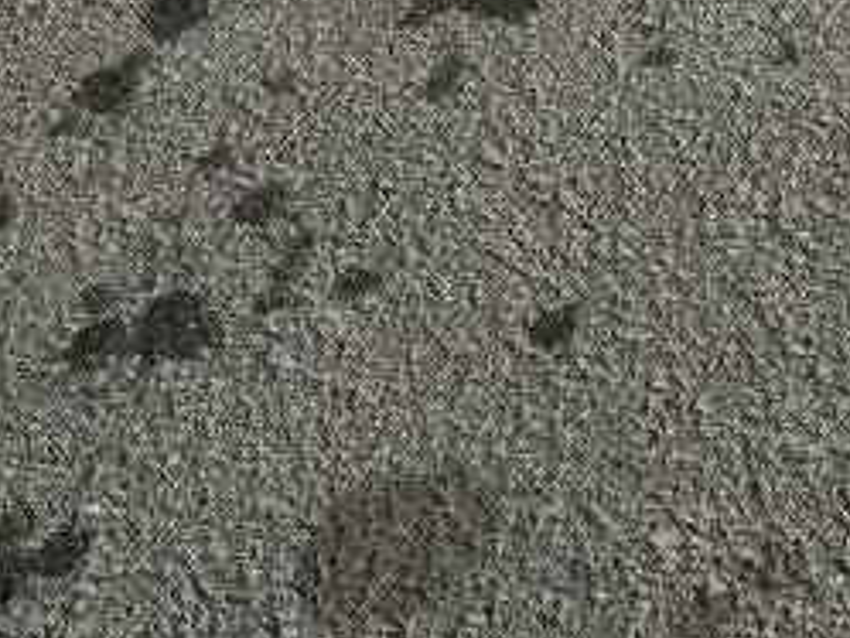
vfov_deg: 10.8
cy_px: -873
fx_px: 2899
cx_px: 1246
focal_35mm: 118
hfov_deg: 15.5
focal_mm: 6.3
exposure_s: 1/423
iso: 12
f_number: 1.7
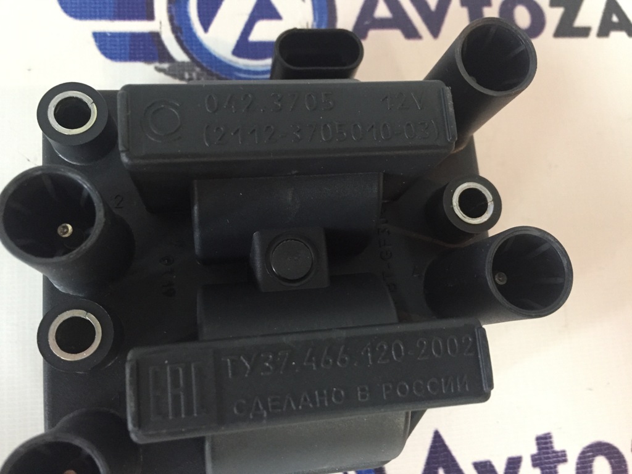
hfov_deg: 61.7
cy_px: 237
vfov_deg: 48.2
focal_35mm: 29
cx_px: 316
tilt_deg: -77.8
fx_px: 529
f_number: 2.2
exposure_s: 1/17
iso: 250
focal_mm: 4.15
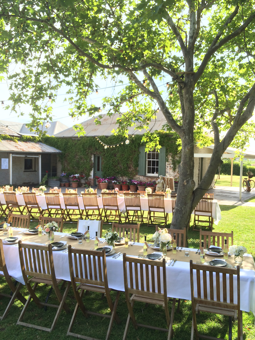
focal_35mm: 30
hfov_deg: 46.8
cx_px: 128
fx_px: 295
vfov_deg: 60.0
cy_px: 170
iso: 32
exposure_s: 1/526
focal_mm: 4.12
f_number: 2.2
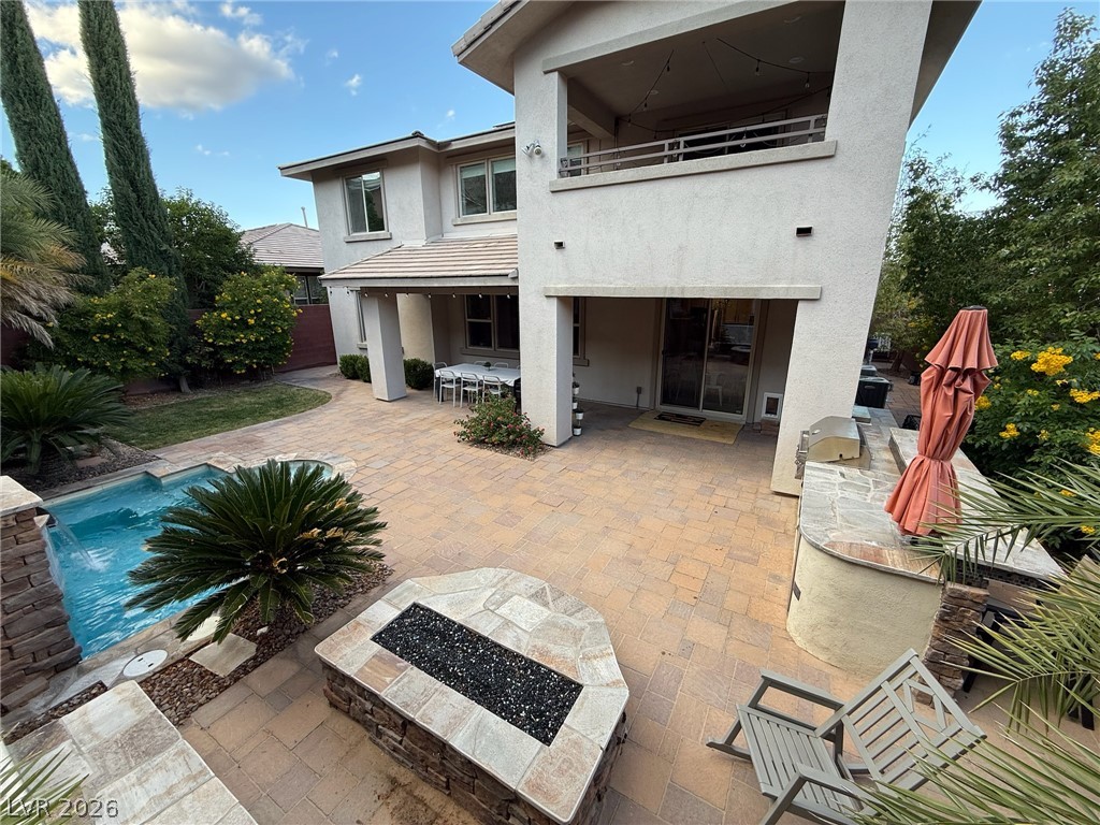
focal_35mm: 14
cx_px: 550
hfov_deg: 102.1
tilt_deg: -15.7
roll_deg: -0.1
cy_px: 412
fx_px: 445
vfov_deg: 85.7
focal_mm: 2.22
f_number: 2.2
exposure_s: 1/117
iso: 50
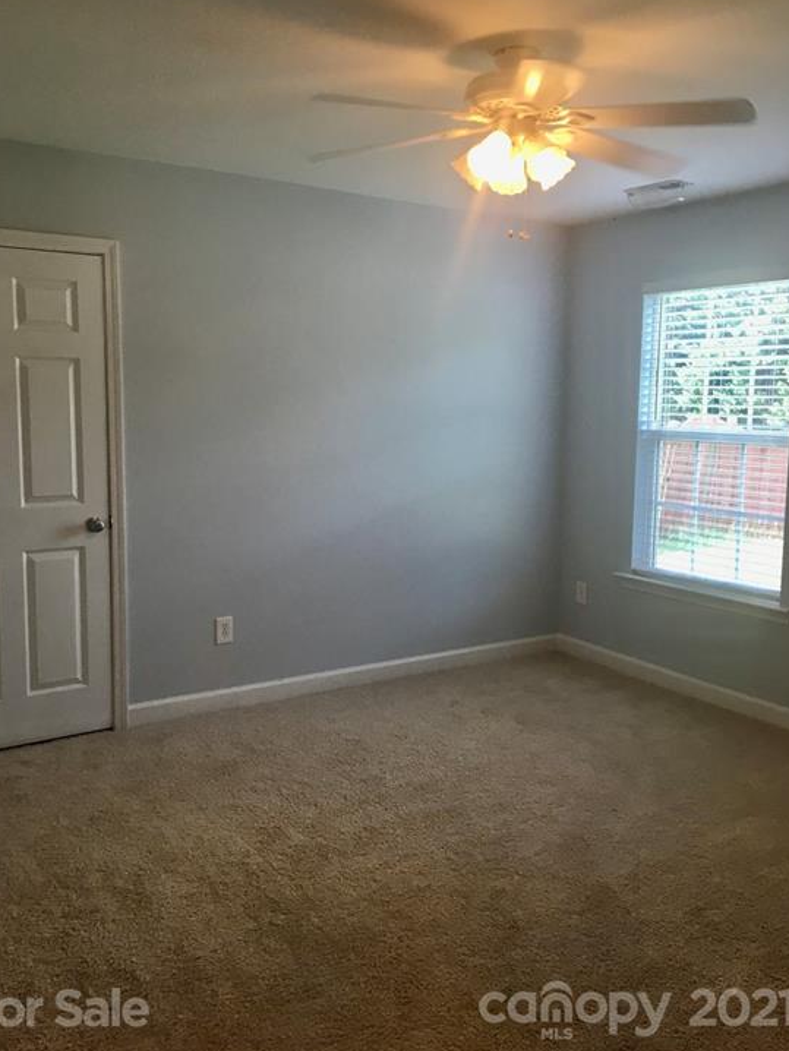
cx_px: 384
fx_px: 942
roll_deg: -1.3
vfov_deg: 58.3
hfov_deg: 45.5
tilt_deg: -5.1
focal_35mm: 31
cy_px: 499
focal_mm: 4.15
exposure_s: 1/30
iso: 25
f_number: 2.2
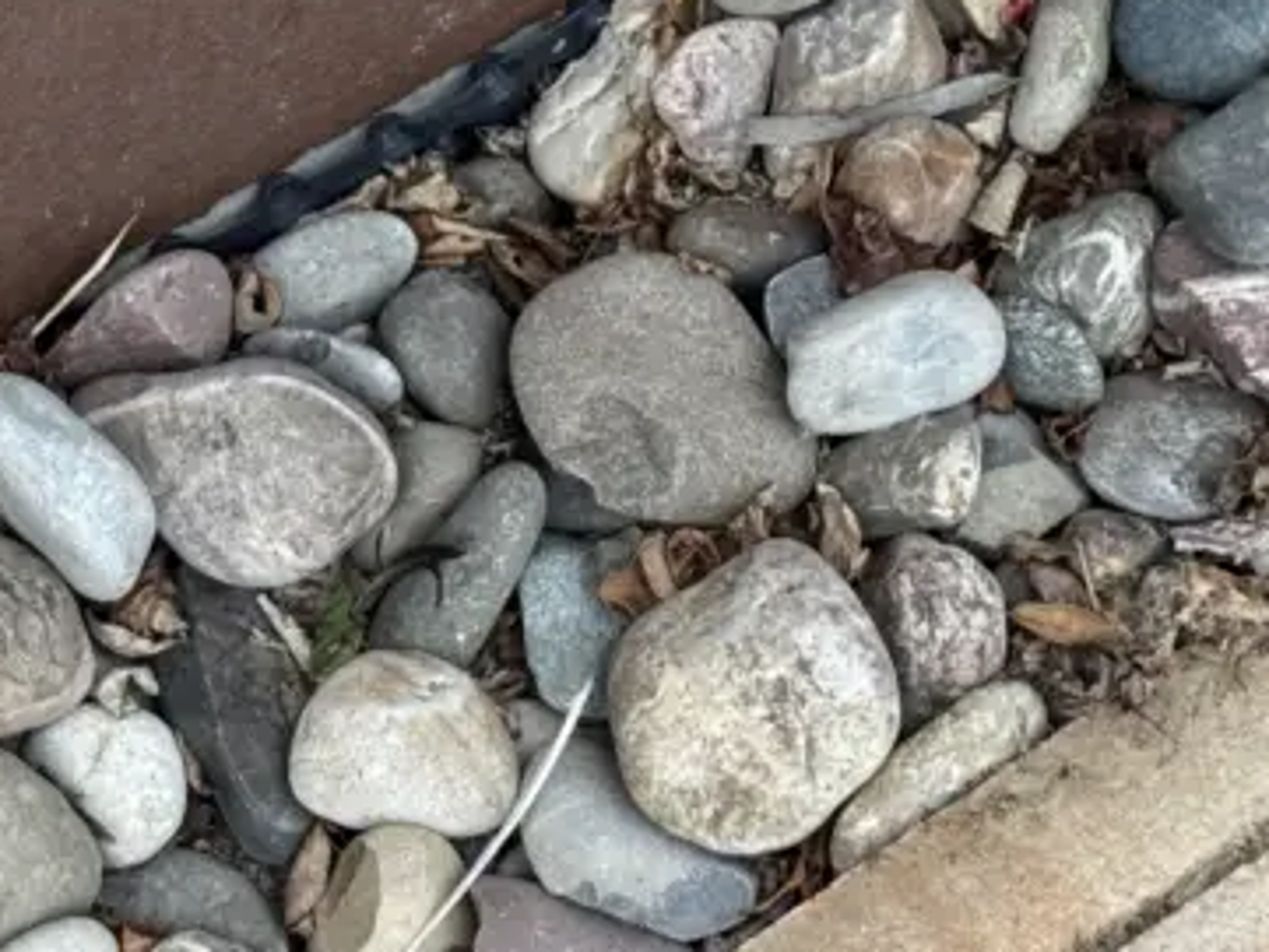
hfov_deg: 14.5
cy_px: 148
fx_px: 4987
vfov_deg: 10.9
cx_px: 763
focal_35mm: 136
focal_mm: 6.76
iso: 250
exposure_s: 1/54
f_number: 1.78
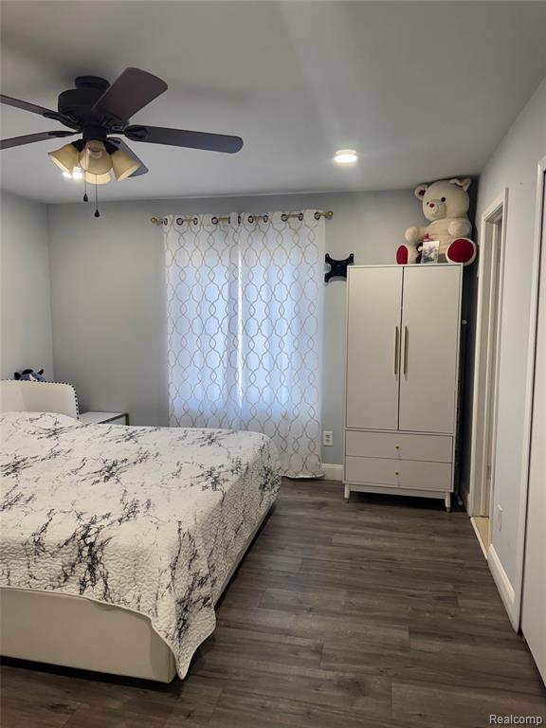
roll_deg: +0.6
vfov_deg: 71.6
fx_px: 505
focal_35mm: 24
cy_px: 364
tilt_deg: -5.8
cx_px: 273
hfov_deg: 56.8
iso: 125
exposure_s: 1/120
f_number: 1.78
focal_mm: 6.76
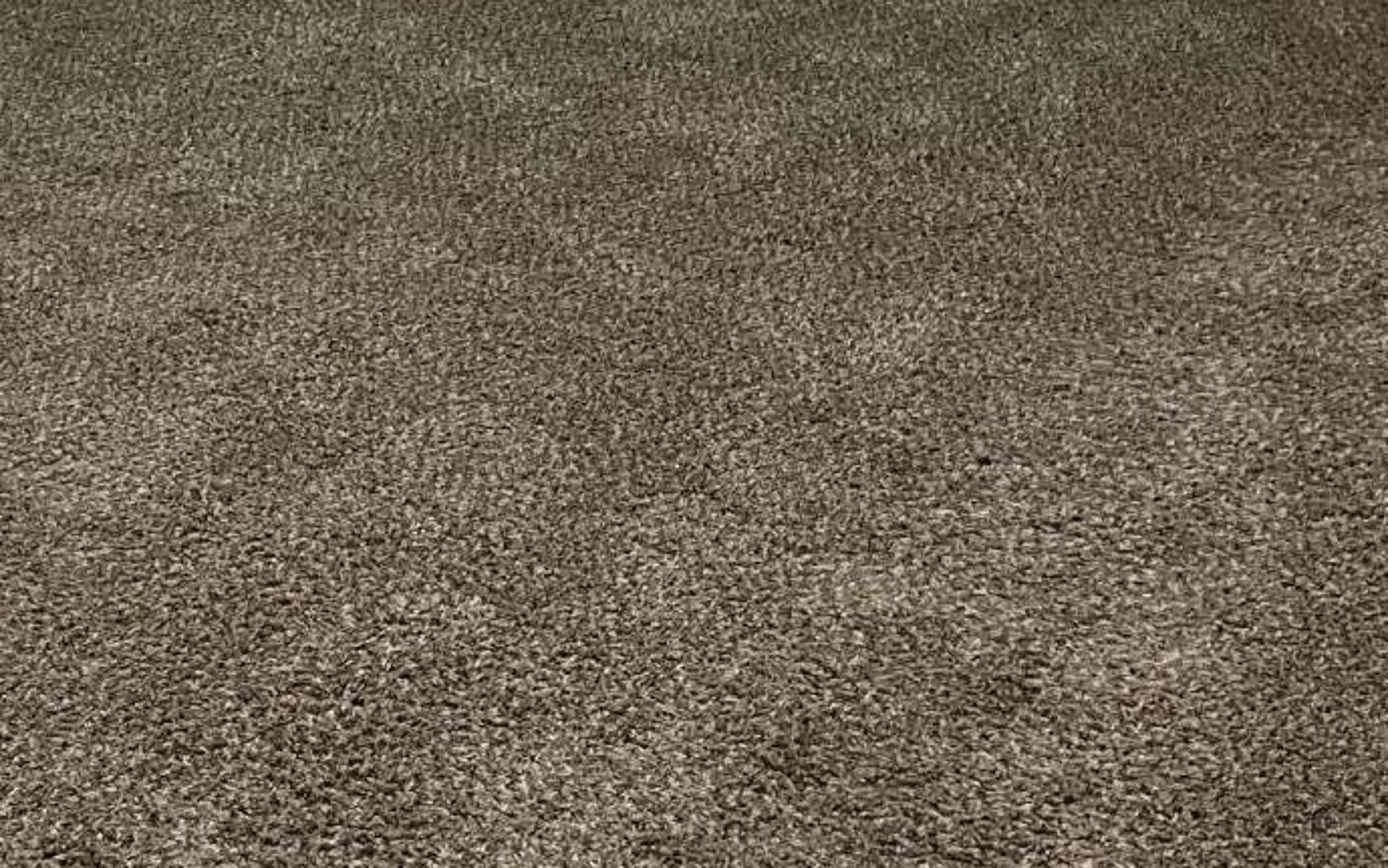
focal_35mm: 80
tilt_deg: -11.8
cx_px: 300
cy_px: -199
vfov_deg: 15.7
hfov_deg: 25.4
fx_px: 3027
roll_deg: +3.3
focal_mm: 4.2
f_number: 1.6
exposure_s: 1/60
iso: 160
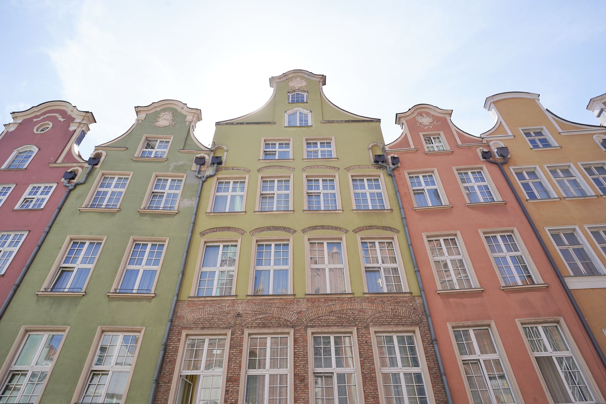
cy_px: 202
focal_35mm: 24
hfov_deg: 73.7
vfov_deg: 53.1
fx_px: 404
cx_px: 303
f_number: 10
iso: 100
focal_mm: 24
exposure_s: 1/100
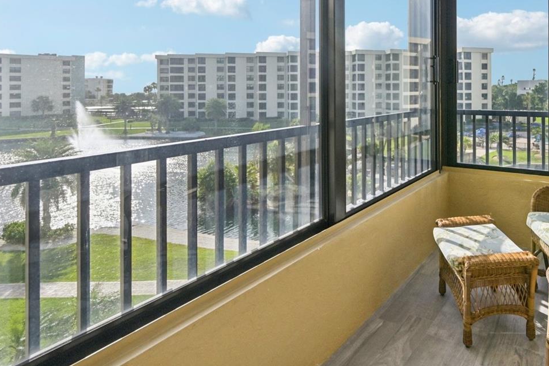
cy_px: 85
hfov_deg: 68.0
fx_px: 381
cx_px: 396
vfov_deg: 49.0
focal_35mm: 25
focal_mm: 15
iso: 400
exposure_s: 1/320
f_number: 8
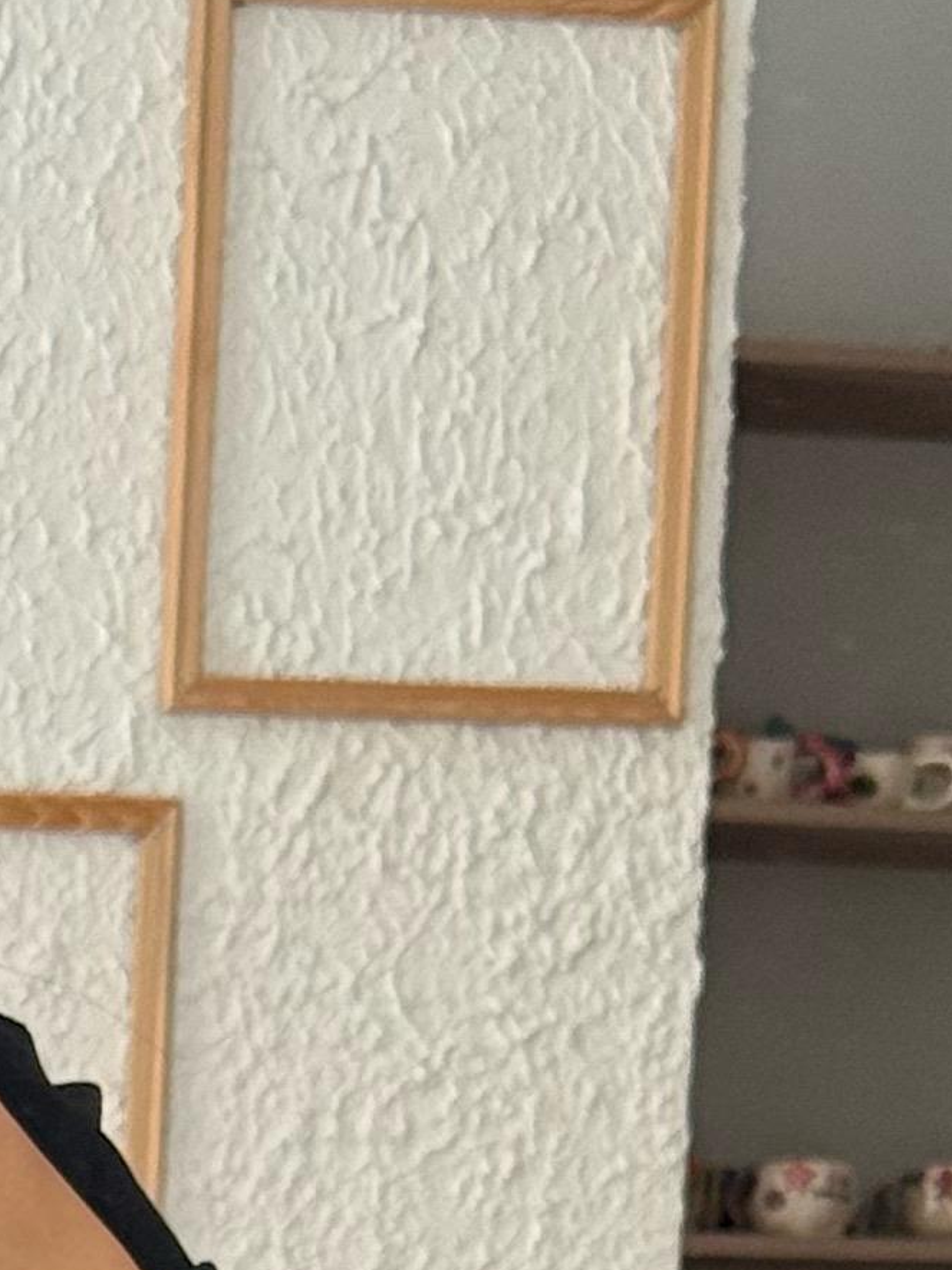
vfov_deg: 8.6
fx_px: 8031
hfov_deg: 6.7
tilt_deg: -21.4
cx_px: -615
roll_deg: -1.1
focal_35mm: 219
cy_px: 2464
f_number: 1.78
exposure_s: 1/100
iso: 125
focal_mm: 6.76
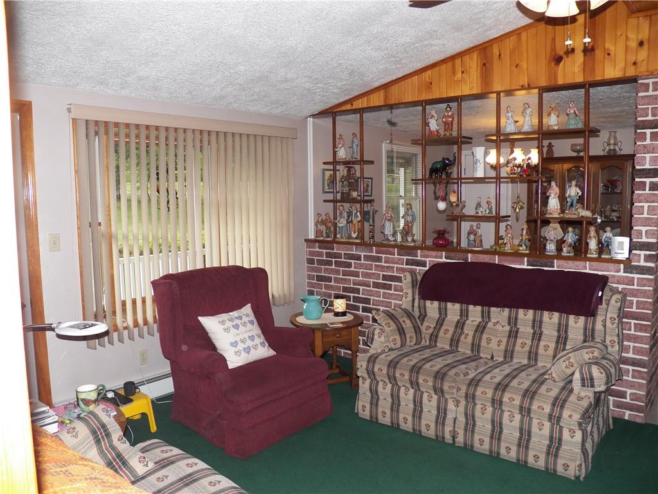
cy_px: 247
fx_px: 532
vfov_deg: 49.7
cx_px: 329
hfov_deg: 63.4
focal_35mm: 28
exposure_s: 1/125
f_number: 2.8
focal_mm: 4.9
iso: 125
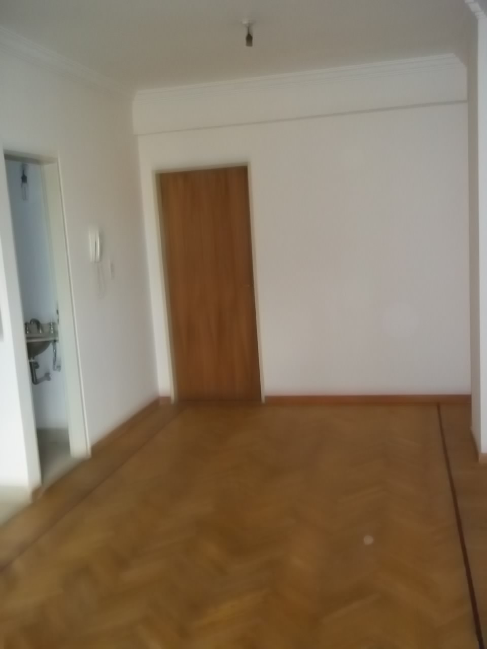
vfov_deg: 51.4
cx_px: 244
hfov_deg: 39.7
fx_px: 675
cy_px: 324
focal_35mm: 36
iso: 320
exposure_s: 1/30
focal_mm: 6.5
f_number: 3.1
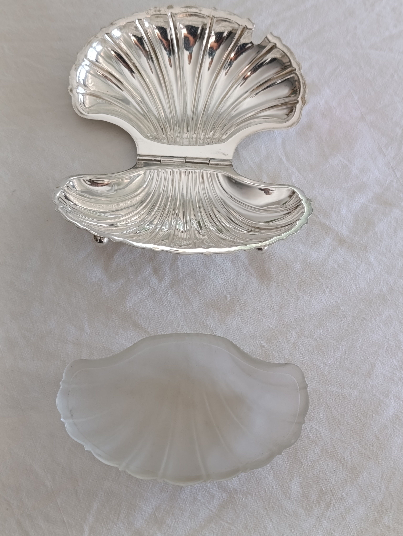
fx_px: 712
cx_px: 202
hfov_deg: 31.6
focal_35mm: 46
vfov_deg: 41.2
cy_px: 268
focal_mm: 6.11
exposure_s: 1/100
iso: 619
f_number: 1.65
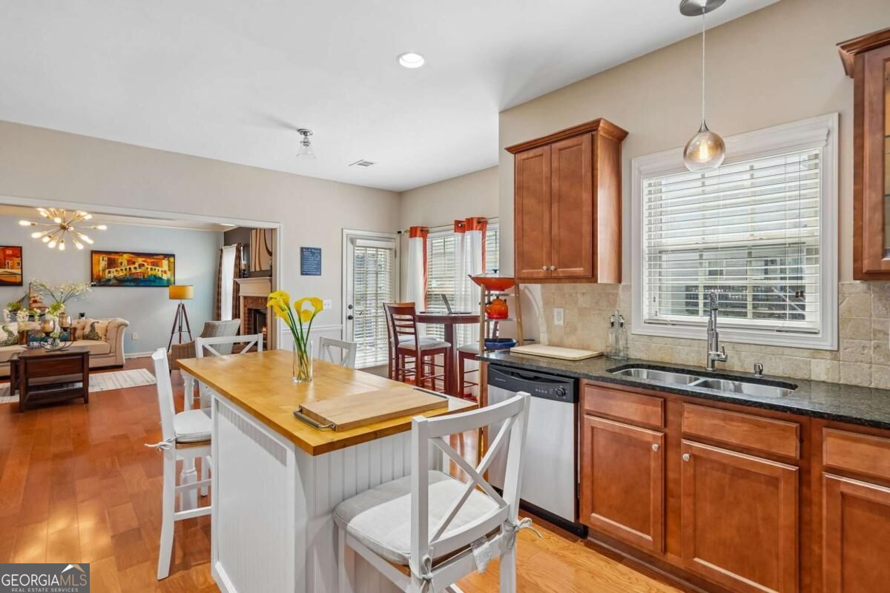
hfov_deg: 96.7
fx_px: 396
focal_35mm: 16
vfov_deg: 73.7
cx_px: 445
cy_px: 296
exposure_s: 1/30
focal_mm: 16
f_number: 5.6
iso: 400
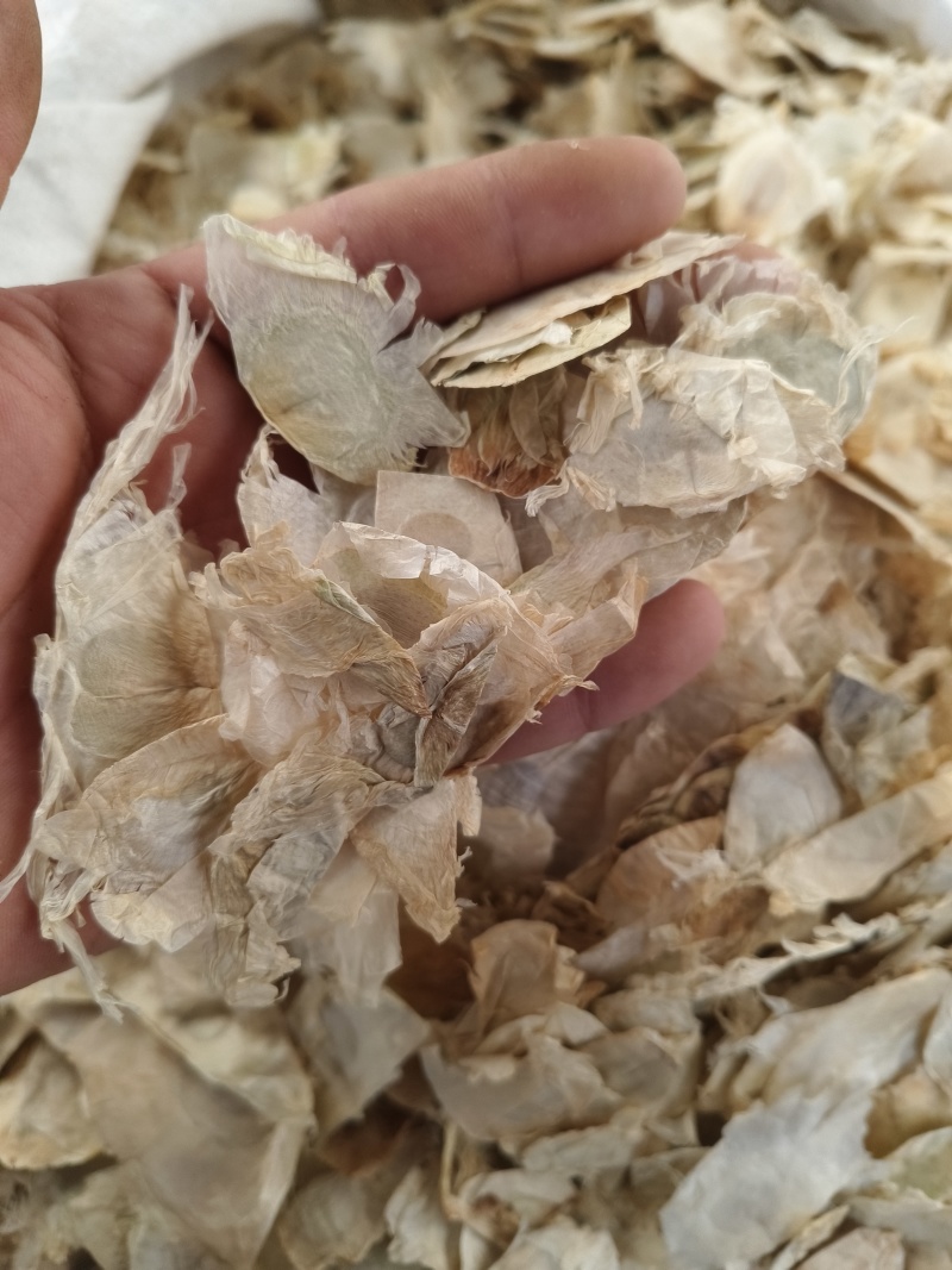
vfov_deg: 73.9
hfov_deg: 58.9
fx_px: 844
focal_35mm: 23
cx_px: 476
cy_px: 635
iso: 707
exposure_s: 1/100
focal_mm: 5.6
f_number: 1.88
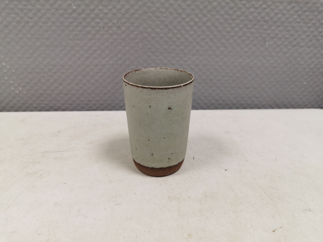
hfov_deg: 65.3
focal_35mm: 27
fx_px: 252
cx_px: 162
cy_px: 121
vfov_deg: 51.4
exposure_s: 1/100
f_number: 1.6
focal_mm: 5.56
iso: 80
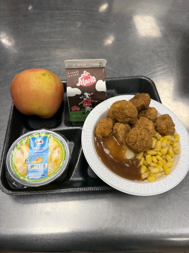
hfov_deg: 56.8
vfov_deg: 71.6
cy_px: 126
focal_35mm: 24
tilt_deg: -57.3
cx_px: 94
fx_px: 175
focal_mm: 6.76
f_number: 1.78
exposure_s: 1/120
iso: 80
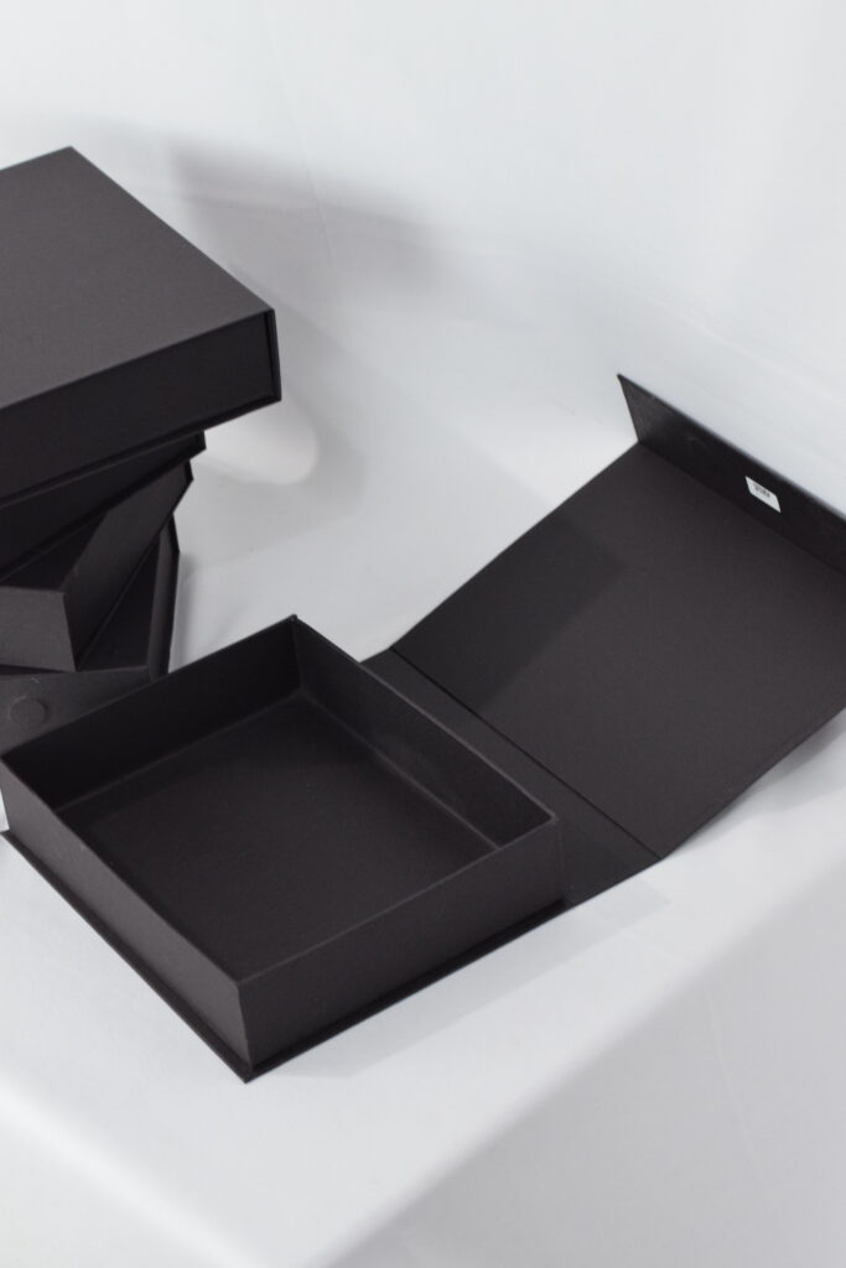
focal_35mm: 75
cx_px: 423
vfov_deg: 27.0
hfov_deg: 18.2
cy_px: 634
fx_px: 2643
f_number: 5.6
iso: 1600
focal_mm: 50
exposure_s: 1/50
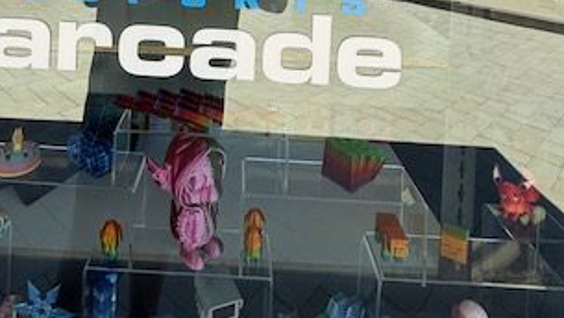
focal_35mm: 32
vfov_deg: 29.5
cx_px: 224
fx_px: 479
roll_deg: -3.2
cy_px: -96
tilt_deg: -1.3
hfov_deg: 60.4
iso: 50
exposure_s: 1/468
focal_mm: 2.22
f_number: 2.2
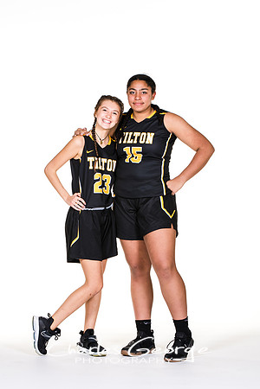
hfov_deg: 10.2
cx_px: 130
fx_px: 1462
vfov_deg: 15.2
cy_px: 194
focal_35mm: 135
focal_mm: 90
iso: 200
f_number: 6.3
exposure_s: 1/160
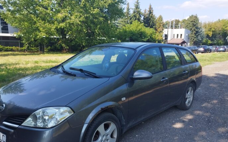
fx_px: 193
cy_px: 89
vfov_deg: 40.3
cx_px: 117
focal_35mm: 31
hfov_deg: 61.2
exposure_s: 1/469
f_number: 1.89
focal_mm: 5.95
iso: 50
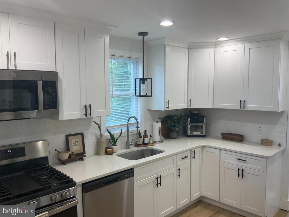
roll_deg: +0.5
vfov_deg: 48.2
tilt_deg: -4.0
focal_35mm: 29
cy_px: 108
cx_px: 144
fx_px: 242
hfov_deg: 61.7
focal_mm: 3
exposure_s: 1/120
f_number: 1.8
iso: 50
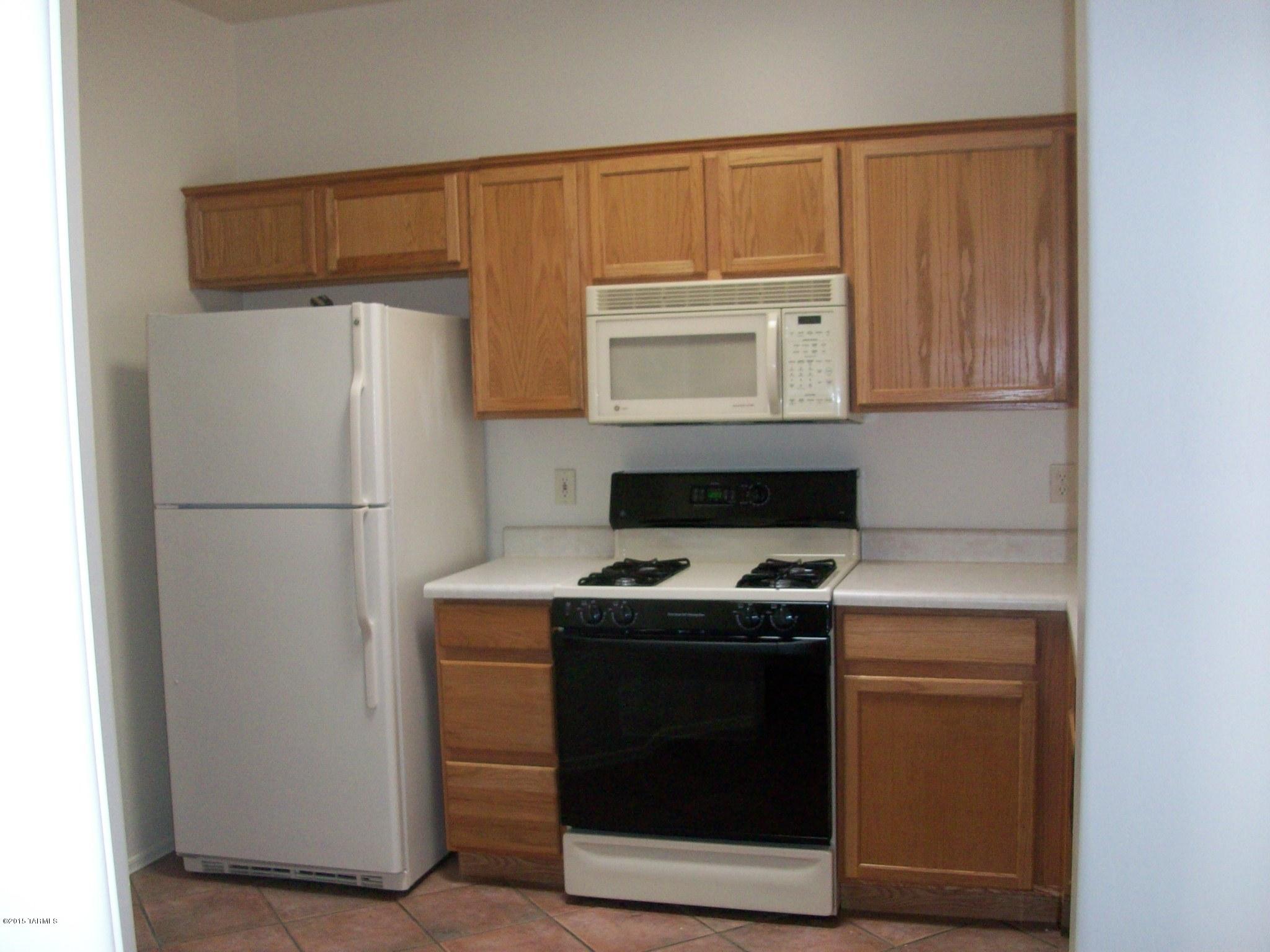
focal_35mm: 34
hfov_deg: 54.0
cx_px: 635
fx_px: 1247
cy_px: 476
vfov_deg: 41.8
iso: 160
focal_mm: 5.7
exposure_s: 1/60
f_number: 2.8
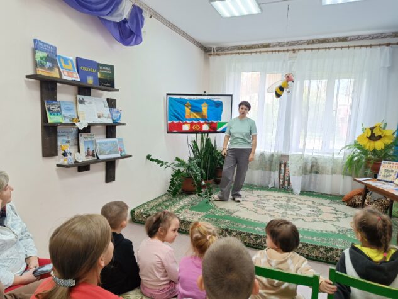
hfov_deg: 71.6
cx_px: 199
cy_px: 150
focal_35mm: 24
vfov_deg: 56.8
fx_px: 276
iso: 125
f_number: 1.8
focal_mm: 5.59
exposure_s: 1/50
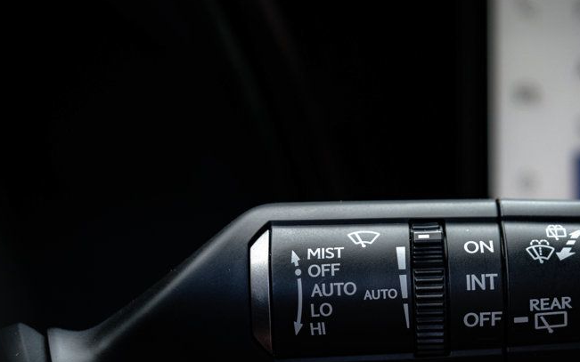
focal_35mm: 93
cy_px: 298
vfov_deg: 14.0
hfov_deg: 22.2
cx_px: 415
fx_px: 1470
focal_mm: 58
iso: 500
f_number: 5
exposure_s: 1/200
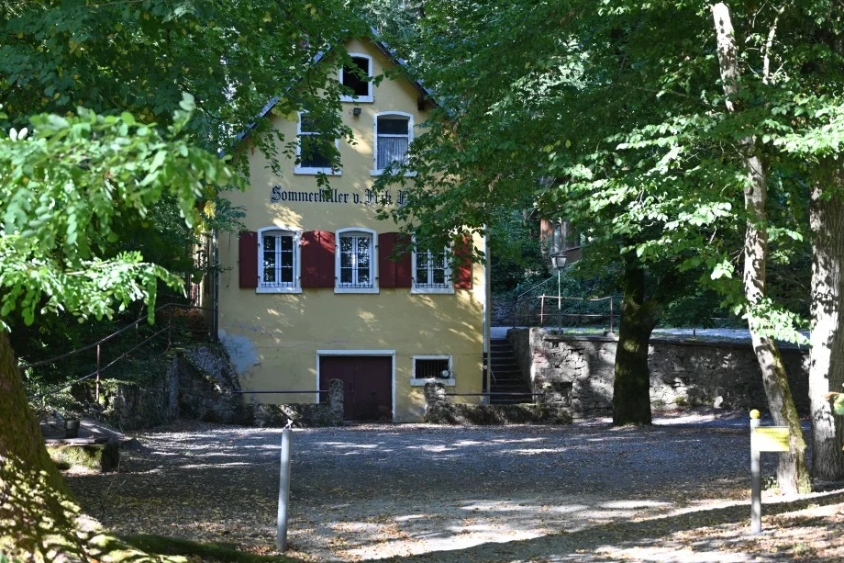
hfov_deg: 36.8
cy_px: 298
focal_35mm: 54
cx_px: 366
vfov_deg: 25.0
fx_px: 1266
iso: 400
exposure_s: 1/200
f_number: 4
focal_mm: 46
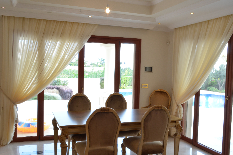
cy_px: 78
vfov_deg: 36.7
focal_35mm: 36
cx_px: 116
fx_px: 233
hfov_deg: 53.2
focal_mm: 24
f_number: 16
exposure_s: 1/8
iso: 320
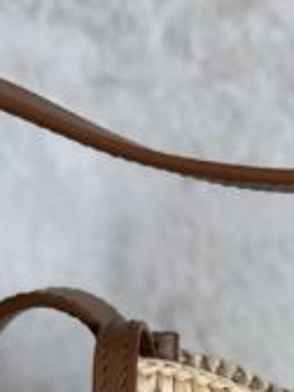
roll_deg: -0.6
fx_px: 1291
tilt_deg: -14.4
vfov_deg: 15.7
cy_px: 611
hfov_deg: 12.8
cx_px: 324
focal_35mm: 114
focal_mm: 6.76
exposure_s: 1/153
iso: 64
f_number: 1.78
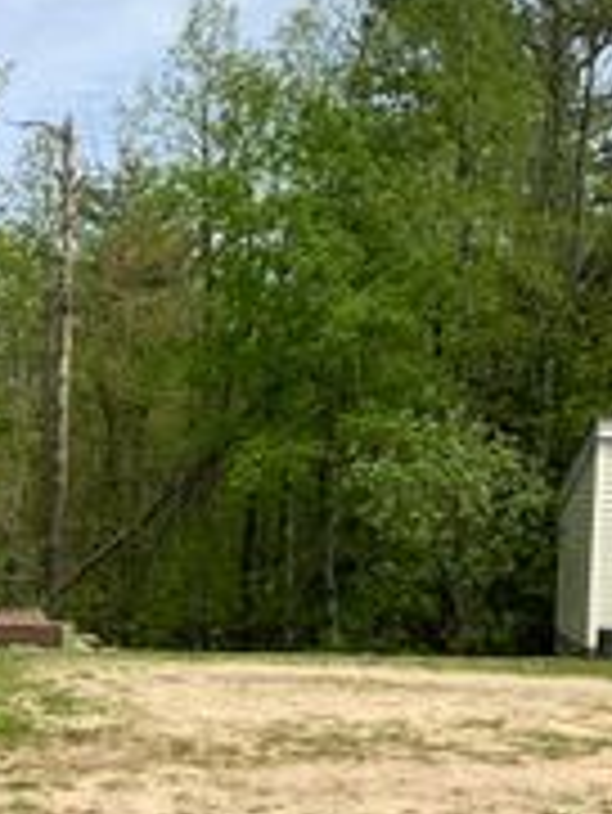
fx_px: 1884
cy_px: 605
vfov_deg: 24.2
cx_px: -378
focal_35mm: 80
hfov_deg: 16.4
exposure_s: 1/1412
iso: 16
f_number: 1.8
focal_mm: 3
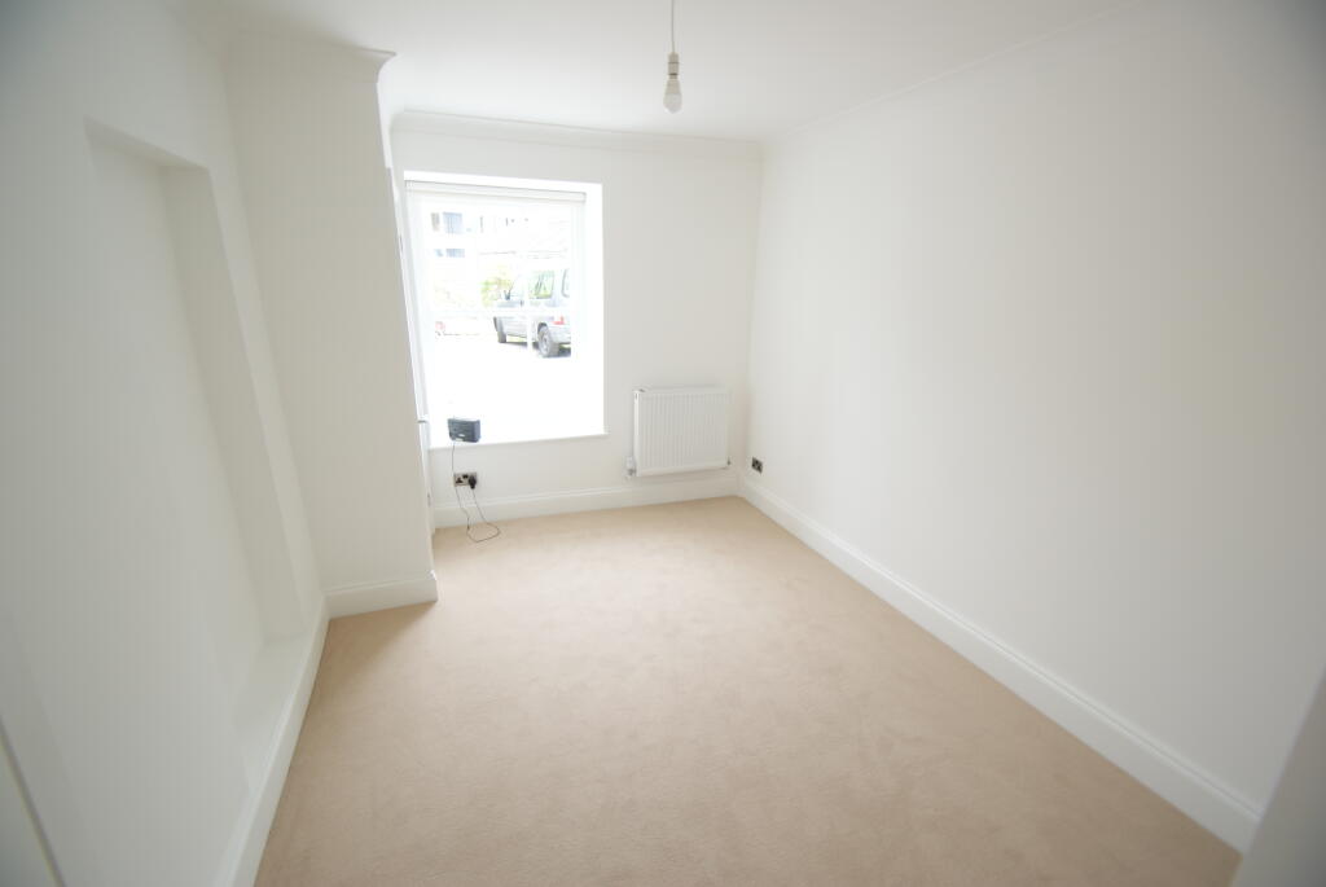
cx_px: 663
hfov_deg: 100.3
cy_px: 444
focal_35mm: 15
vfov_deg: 77.5
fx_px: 553
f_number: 3.5
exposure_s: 1/30
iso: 100
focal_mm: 10
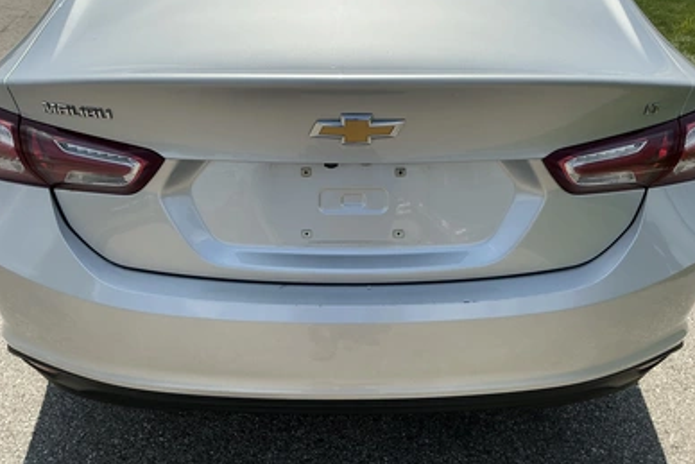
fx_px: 579
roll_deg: +0.5
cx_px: 344
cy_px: 231
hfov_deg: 61.9
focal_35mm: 30
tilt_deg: -29.2
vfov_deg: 43.6
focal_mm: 3
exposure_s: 1/2538
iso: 25
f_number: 1.8
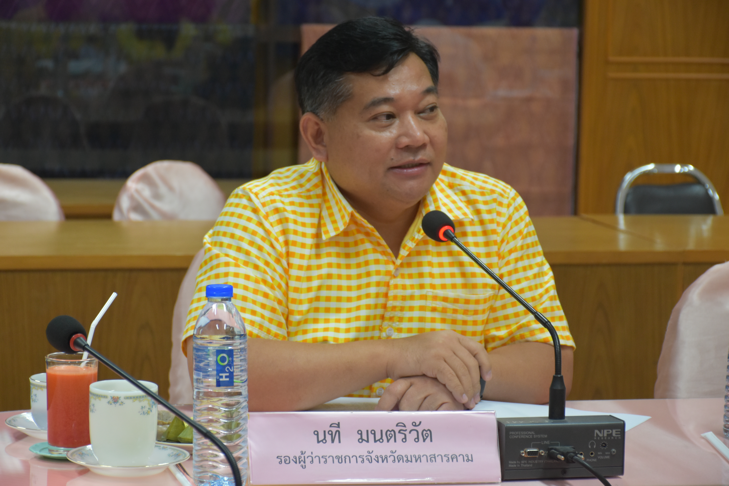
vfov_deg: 11.4
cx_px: 364
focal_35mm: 120
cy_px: 243
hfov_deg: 17.1
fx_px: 2430
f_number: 5.3
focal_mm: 80
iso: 1250
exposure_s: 1/60
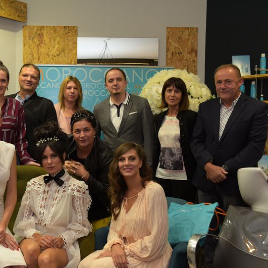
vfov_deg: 40.9
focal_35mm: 41
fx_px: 359
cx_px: 85
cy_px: 134
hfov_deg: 40.3
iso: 1250
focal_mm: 32
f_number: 4.5
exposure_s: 1/125
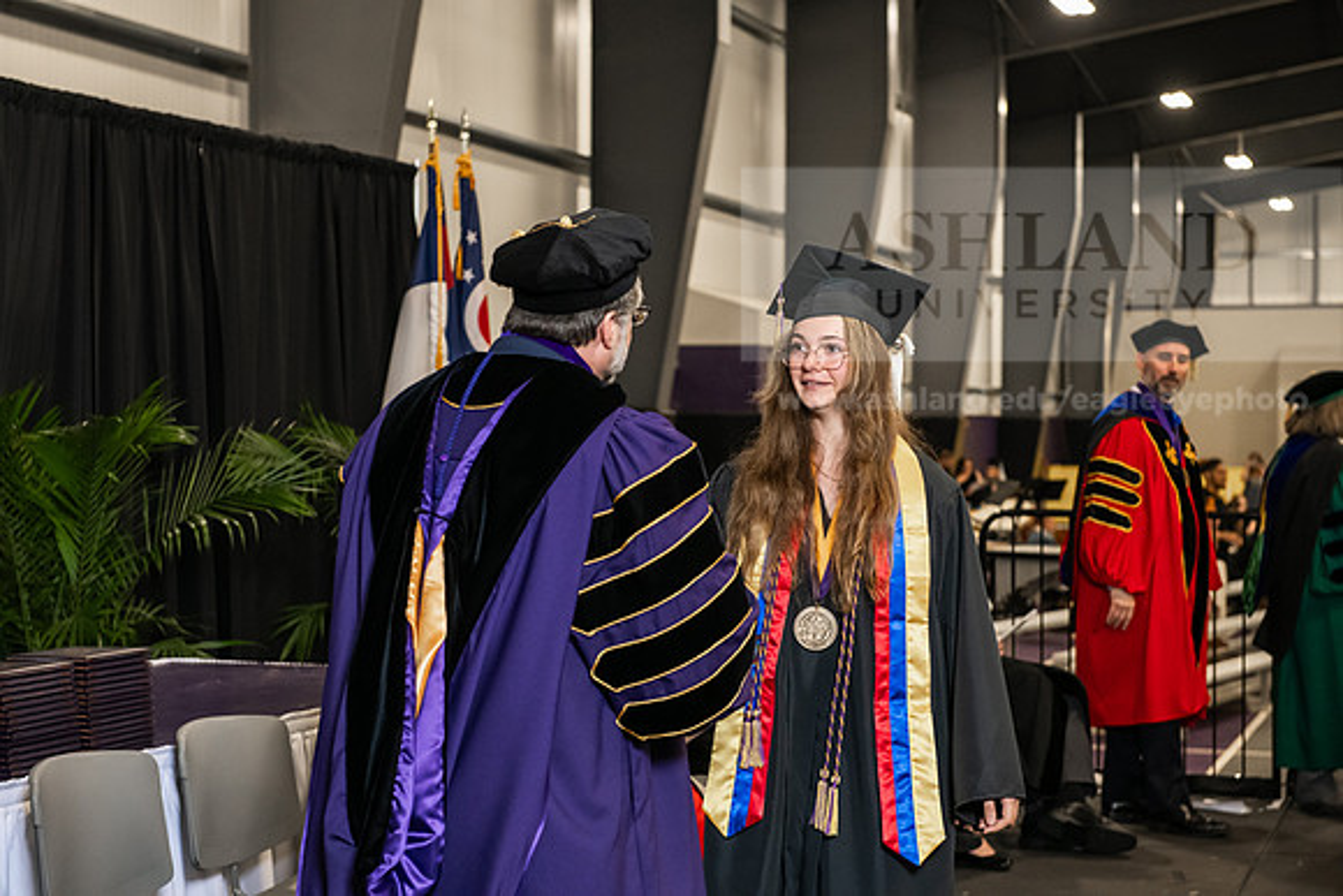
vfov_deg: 19.5
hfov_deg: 28.8
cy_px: 448
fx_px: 2612
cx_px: 672
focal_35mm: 70
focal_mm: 70
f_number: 5
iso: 2500
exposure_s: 1/200
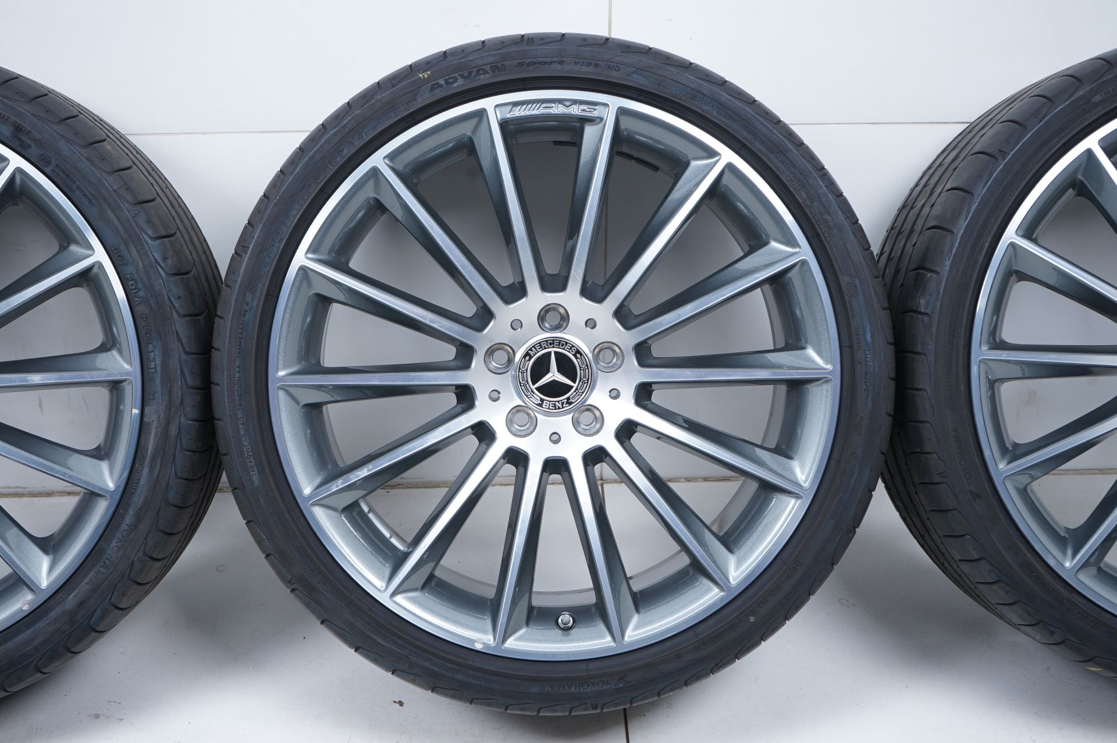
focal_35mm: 50
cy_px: 372
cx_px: 558
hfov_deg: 39.6
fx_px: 1550
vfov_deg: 27.0
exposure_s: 1/125
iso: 250
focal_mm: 50
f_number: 7.1
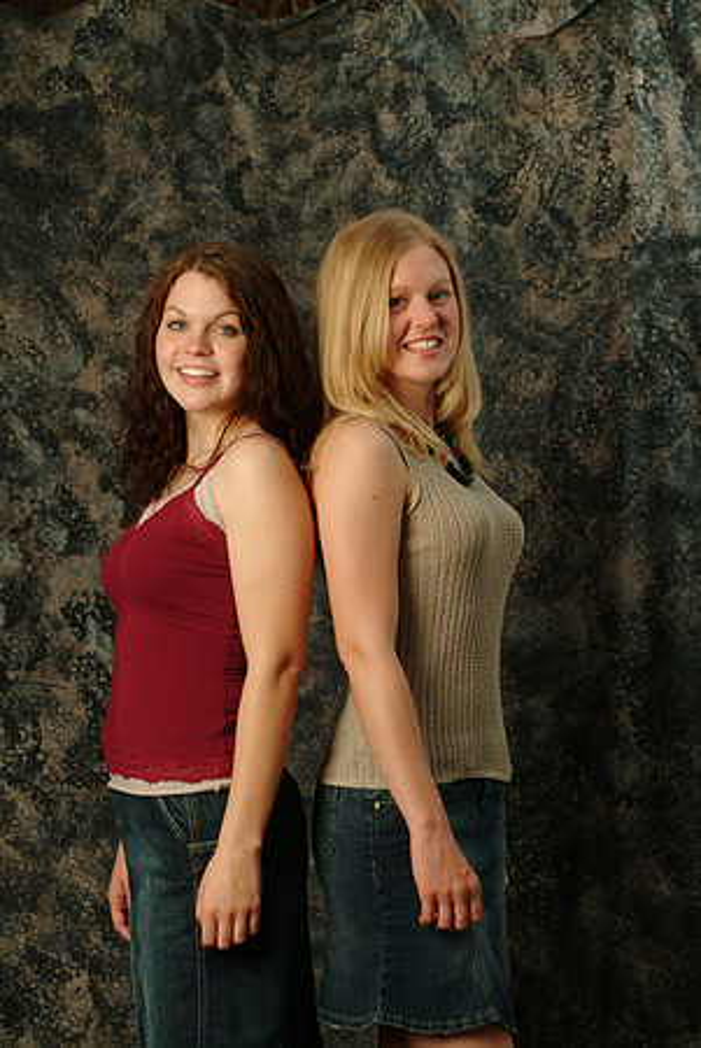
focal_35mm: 118
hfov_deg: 11.6
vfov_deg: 17.3
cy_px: 524
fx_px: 3453
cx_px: 350
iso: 400
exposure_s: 1/125
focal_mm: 79
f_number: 13
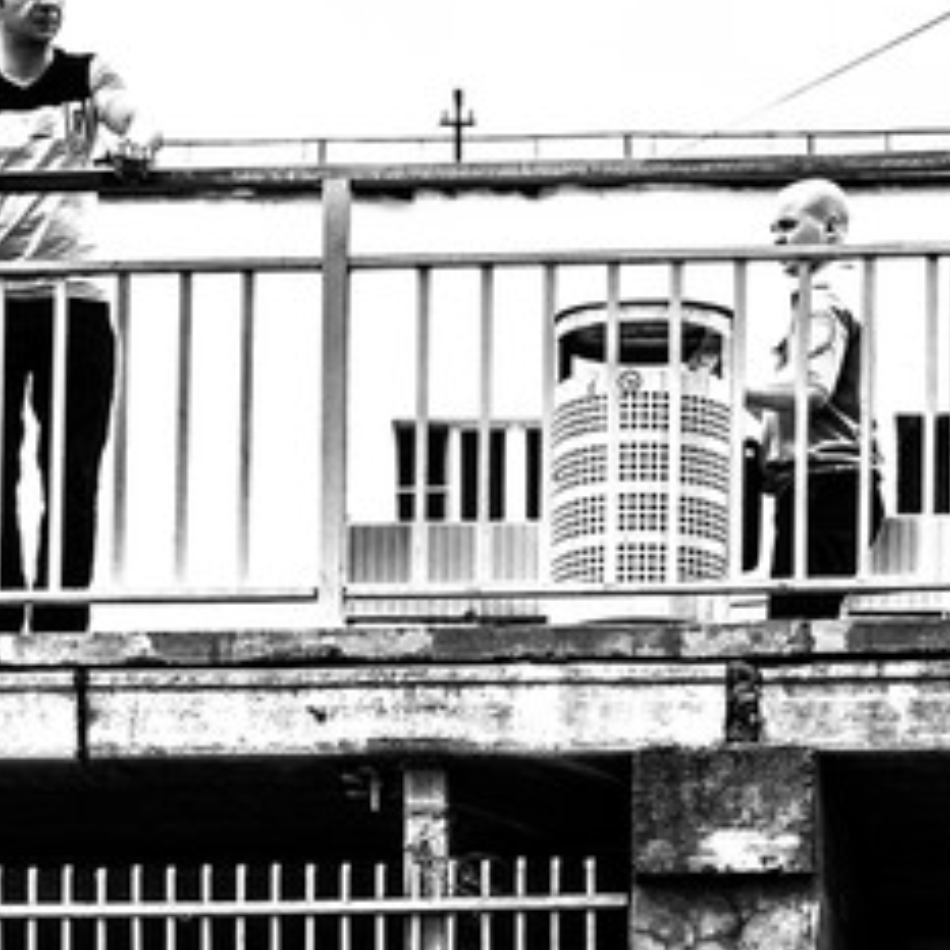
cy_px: 1386
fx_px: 11426
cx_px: -210
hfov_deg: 4.7
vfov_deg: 4.7
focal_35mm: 368
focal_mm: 112
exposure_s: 1/640
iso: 500
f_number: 13
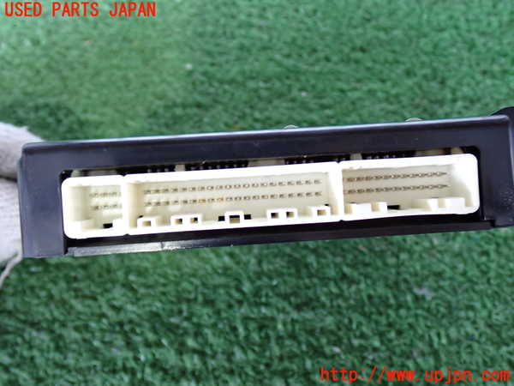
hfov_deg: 45.8
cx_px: 257
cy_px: 193
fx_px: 609
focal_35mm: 41
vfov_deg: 35.1
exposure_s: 1/40
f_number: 2.8
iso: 400
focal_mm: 7.31
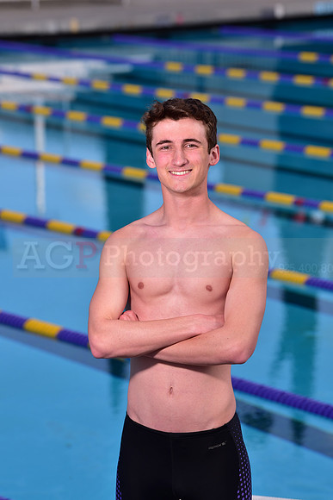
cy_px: 250
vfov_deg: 12.8
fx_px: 2219
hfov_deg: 8.6
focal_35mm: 160
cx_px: 166
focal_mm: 160
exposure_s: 1/250
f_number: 6.3
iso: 80
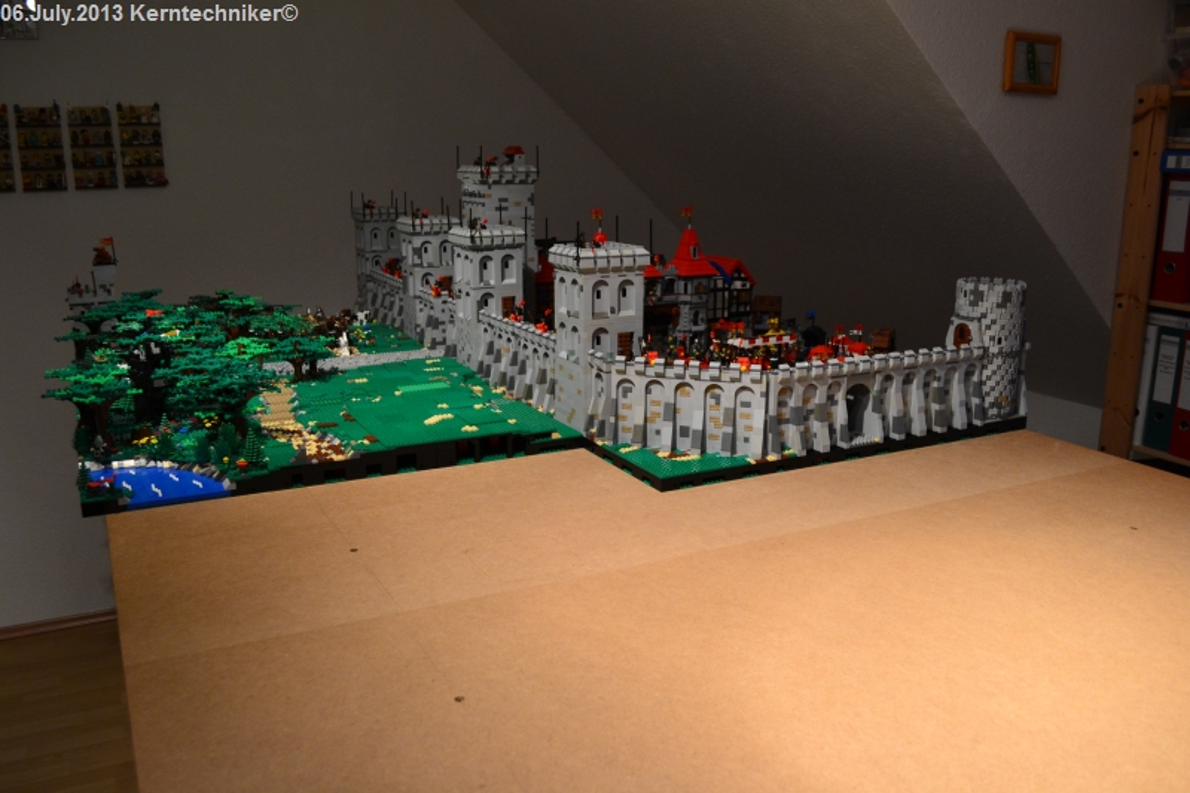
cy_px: 396
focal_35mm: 30
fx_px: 991
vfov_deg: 43.6
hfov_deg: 61.9
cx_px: 595
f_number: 5
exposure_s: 1/15
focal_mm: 20
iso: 800
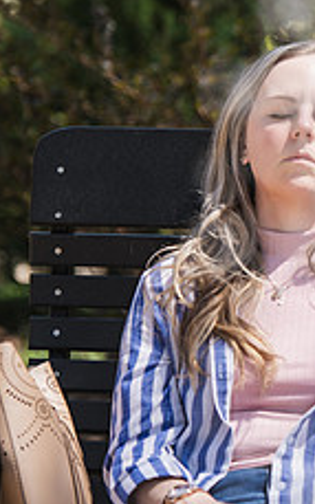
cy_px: 212
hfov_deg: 3.7
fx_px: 4797
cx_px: 460
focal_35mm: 349
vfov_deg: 6.0
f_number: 3.2
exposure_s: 1/500
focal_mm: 135
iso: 100
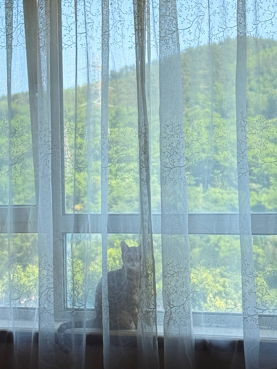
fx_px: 512
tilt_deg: +3.4
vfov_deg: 39.7
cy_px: 184
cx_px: 138
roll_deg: +1.1
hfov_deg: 30.3
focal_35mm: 48
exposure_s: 1/810
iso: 64
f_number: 1.78
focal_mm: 6.76
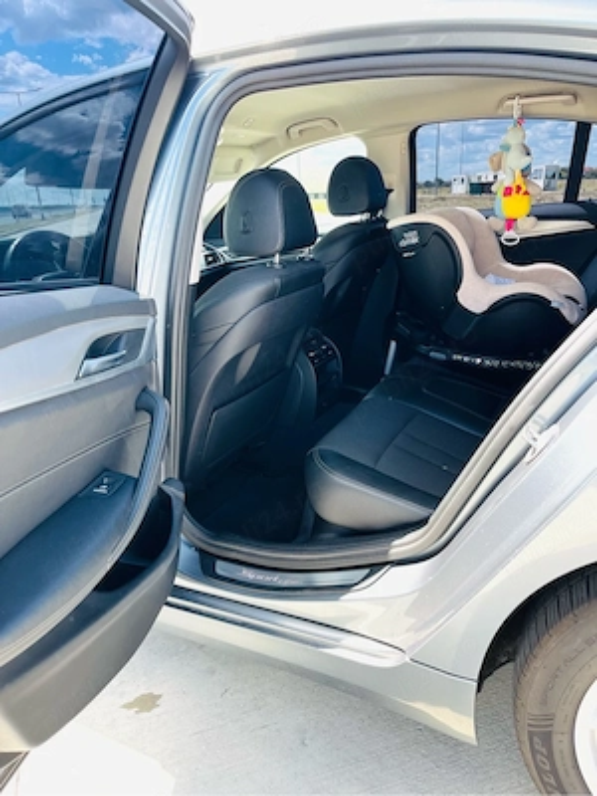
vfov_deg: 67.3
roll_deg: +3.8
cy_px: 398
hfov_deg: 53.1
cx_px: 298
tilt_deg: -18.8
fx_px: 598
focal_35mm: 26
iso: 50
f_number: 1.6
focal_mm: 5.1
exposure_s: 1/412
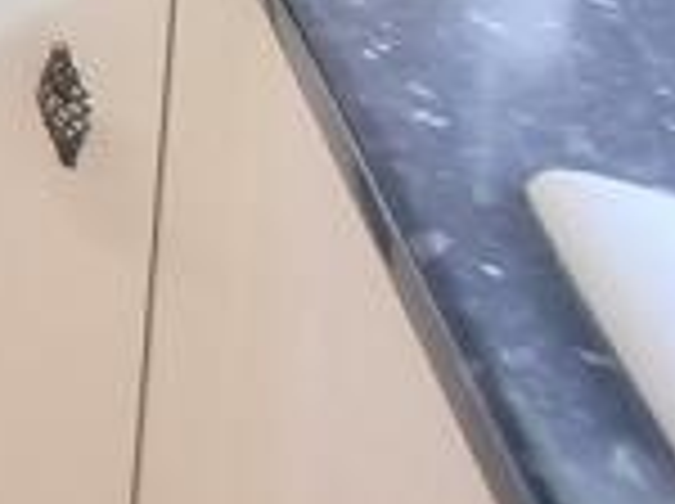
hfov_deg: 10.7
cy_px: -1094
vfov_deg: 10.4
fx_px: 1733
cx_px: -1472
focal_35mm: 89
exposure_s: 1/50
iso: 50
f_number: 2.2
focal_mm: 2.2
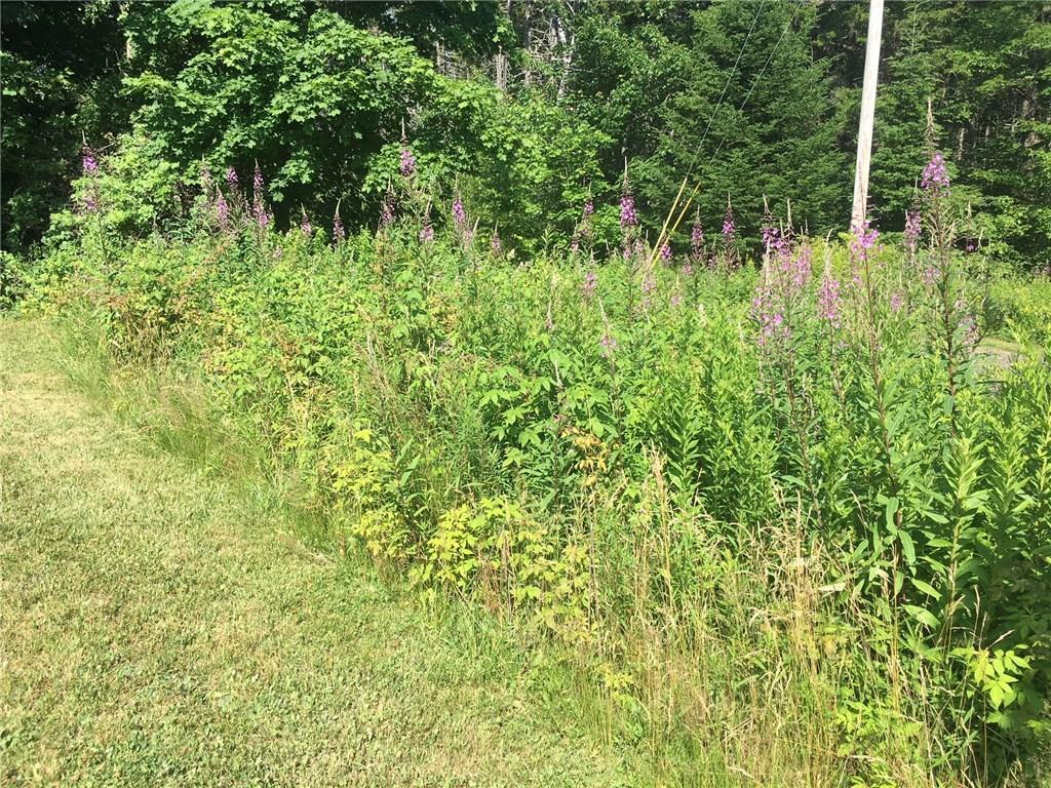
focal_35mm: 29
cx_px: 526
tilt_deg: -11.4
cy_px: 394
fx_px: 880
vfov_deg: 48.2
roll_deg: -0.9
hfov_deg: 61.7
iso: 25
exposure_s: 1/680
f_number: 2.2
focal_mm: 4.15
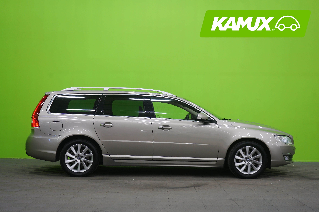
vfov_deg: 28.6
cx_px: 160
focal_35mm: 47
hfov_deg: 41.9
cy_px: 106
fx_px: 416
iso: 400
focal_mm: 47
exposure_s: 1/10
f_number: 5
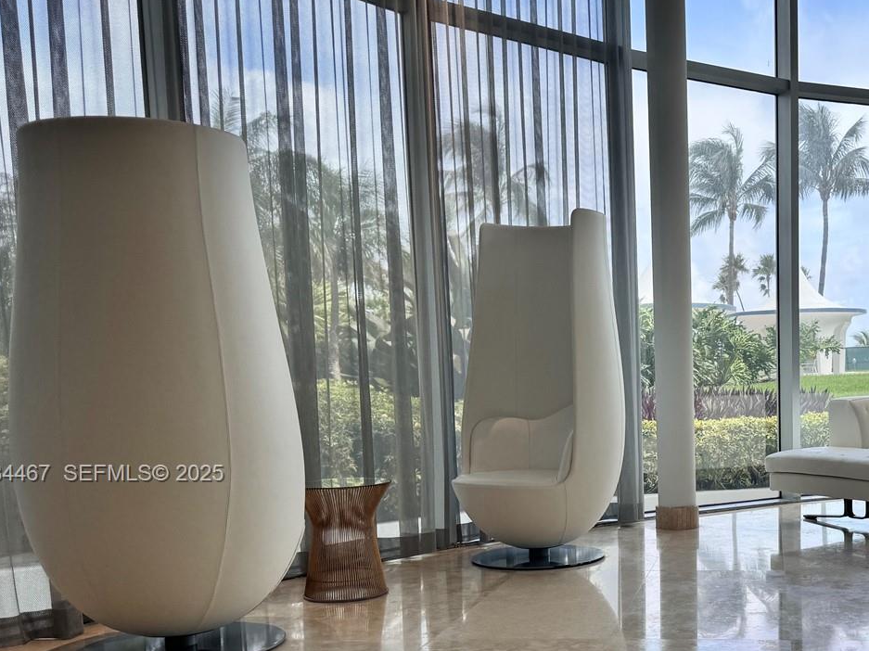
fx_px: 1029
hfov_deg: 43.9
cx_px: 677
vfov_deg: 34.5
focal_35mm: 41
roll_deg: +0.9
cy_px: 475
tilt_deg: -5.7
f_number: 1.78
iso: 80
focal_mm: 6.76
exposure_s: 1/700
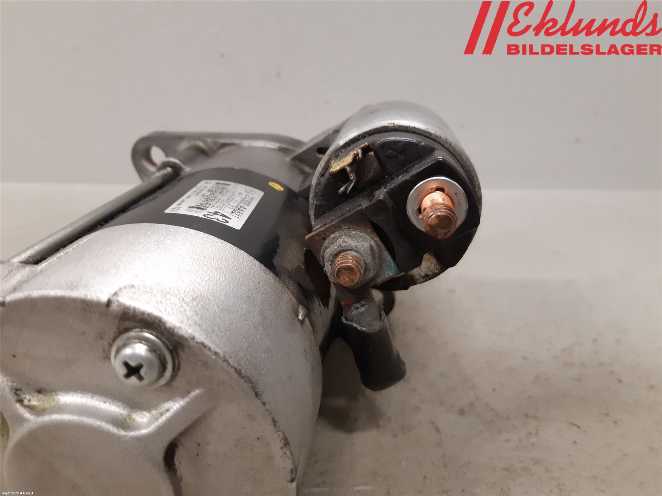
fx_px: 497
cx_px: 331
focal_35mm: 26
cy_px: 248
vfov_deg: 53.1
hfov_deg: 67.3
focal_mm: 3.93
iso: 250
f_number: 1.7
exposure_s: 1/50
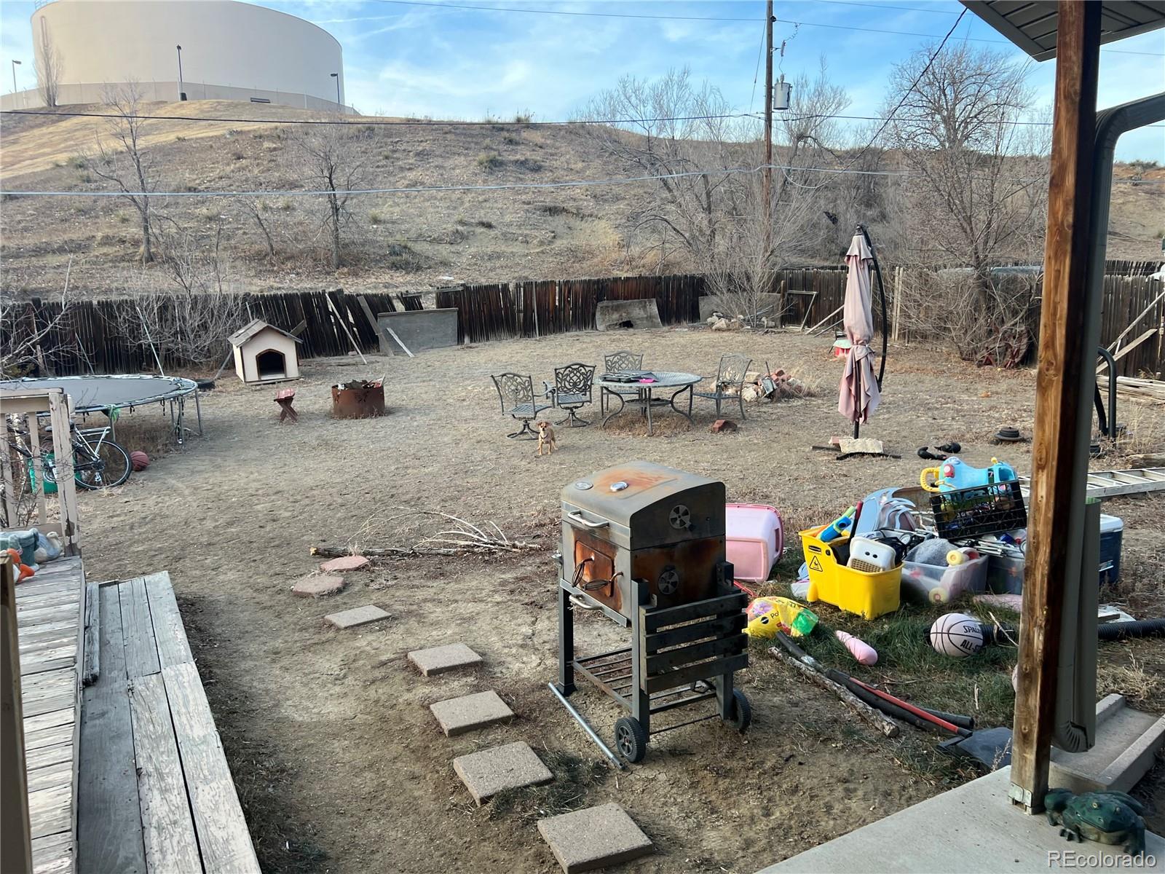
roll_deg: -0.1
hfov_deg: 67.3
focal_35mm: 26
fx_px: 875
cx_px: 582
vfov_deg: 53.1
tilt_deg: -9.9
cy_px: 437
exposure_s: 1/137
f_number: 1.5
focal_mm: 5.7
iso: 50
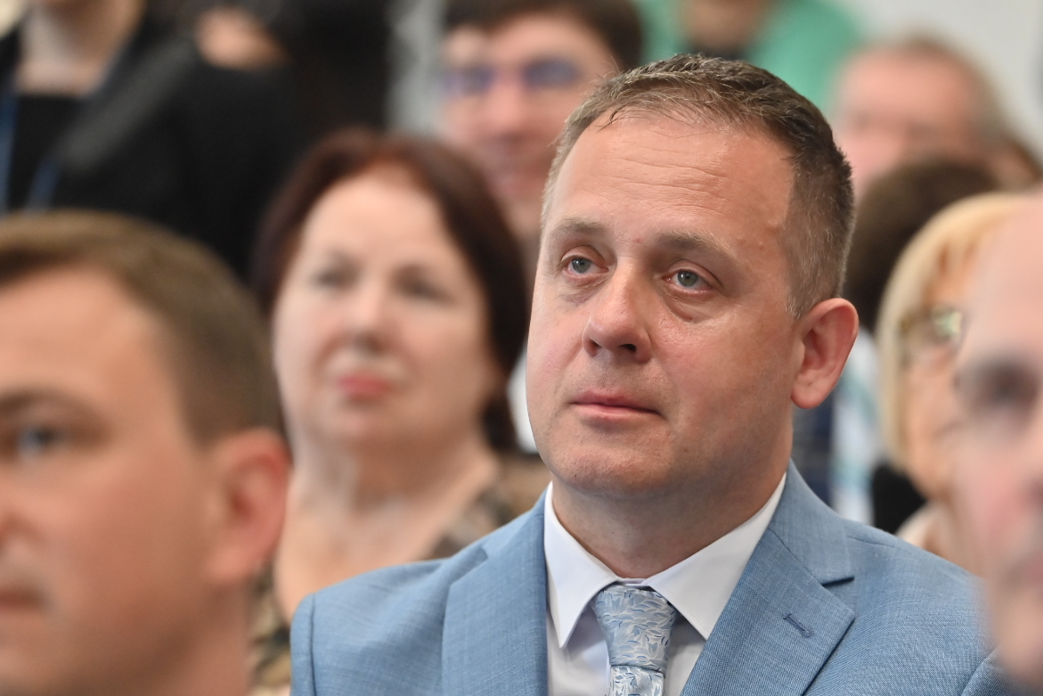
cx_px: 633
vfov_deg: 5.5
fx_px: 7214
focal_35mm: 249
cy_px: 380
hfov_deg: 8.3
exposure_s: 1/400
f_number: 2.8
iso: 2000
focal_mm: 180
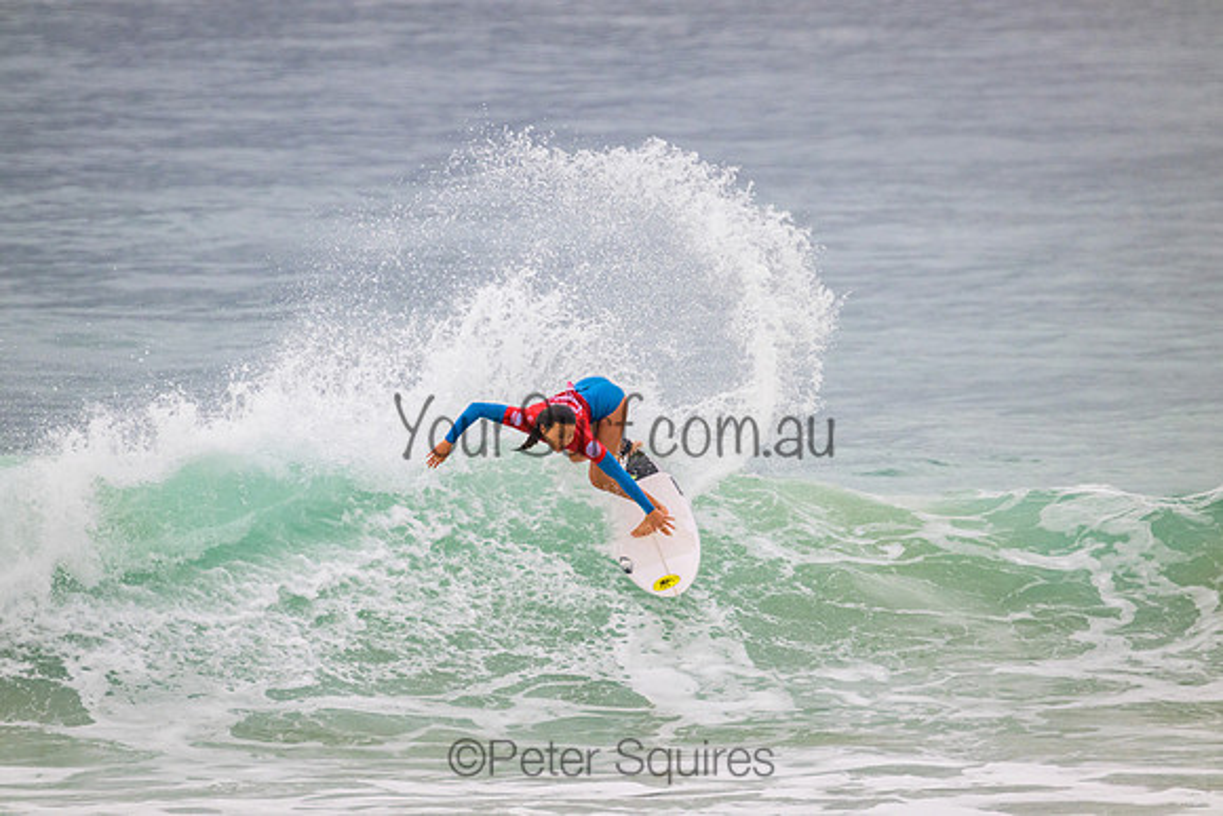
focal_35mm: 800
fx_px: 27183
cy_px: 408
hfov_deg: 2.6
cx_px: 612
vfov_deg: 1.7
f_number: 11
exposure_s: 1/2000
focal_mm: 800
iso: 1600
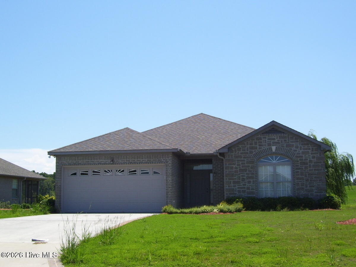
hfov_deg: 42.1
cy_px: 134
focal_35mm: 45
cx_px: 178
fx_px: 463
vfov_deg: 32.2
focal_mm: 7.6
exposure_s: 1/500
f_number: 5.6
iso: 80
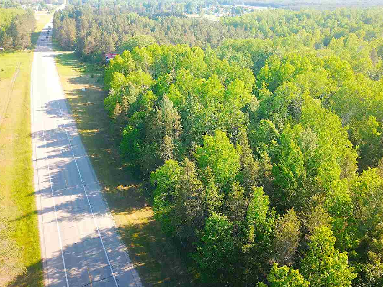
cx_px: 202
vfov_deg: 49.7
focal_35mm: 28
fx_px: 310
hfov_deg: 63.4
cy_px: 134
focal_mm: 4.73
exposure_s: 1/100
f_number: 2.2
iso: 109
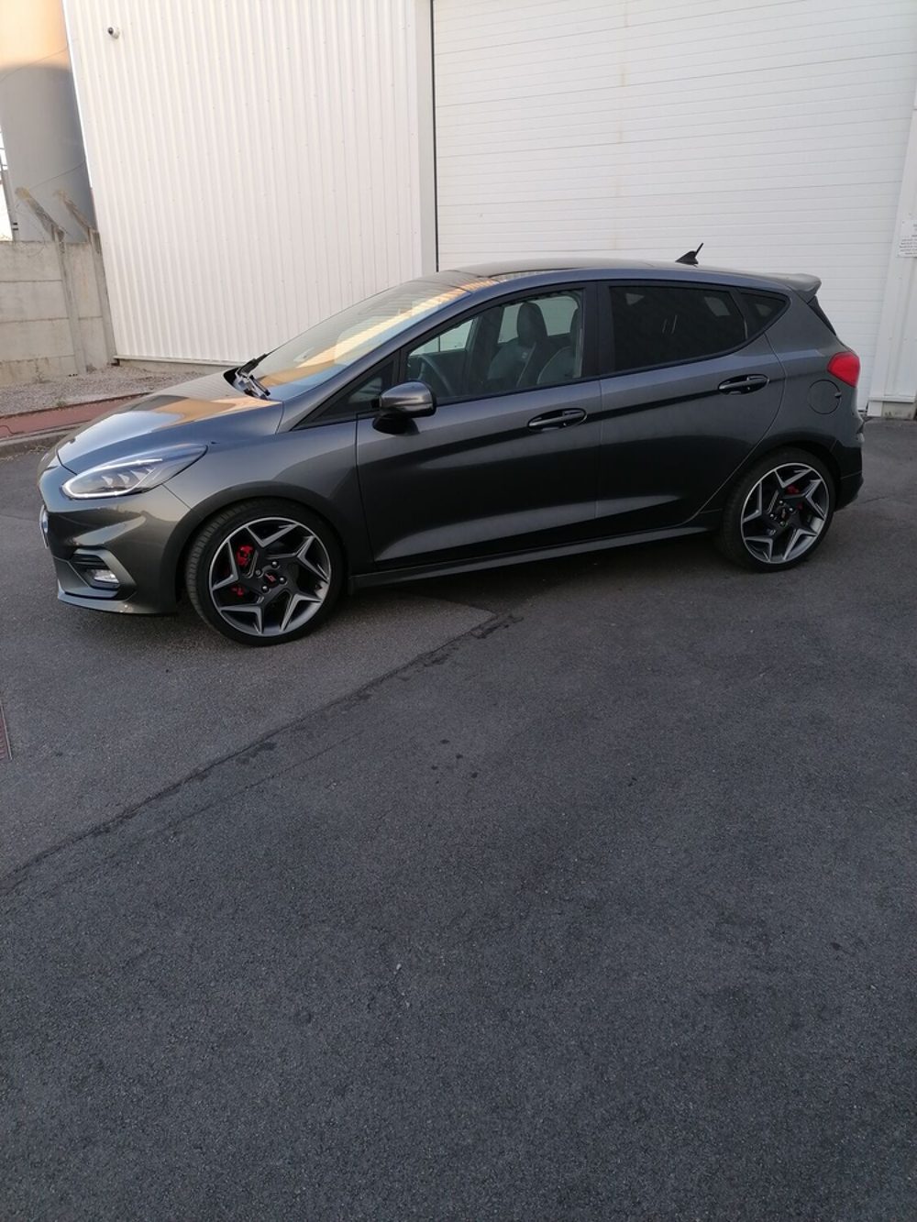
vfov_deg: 65.3
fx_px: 954
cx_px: 458
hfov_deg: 51.4
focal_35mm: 27
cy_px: 611
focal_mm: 4.75
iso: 50
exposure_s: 1/151
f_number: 1.8
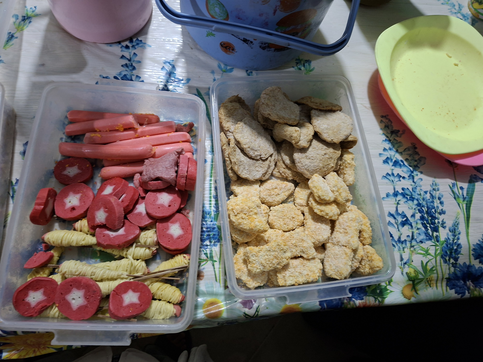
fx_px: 321
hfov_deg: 73.9
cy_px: 181
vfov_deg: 58.9
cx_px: 242
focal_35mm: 23
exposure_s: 1/24
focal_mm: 5.54
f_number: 1.8
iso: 500
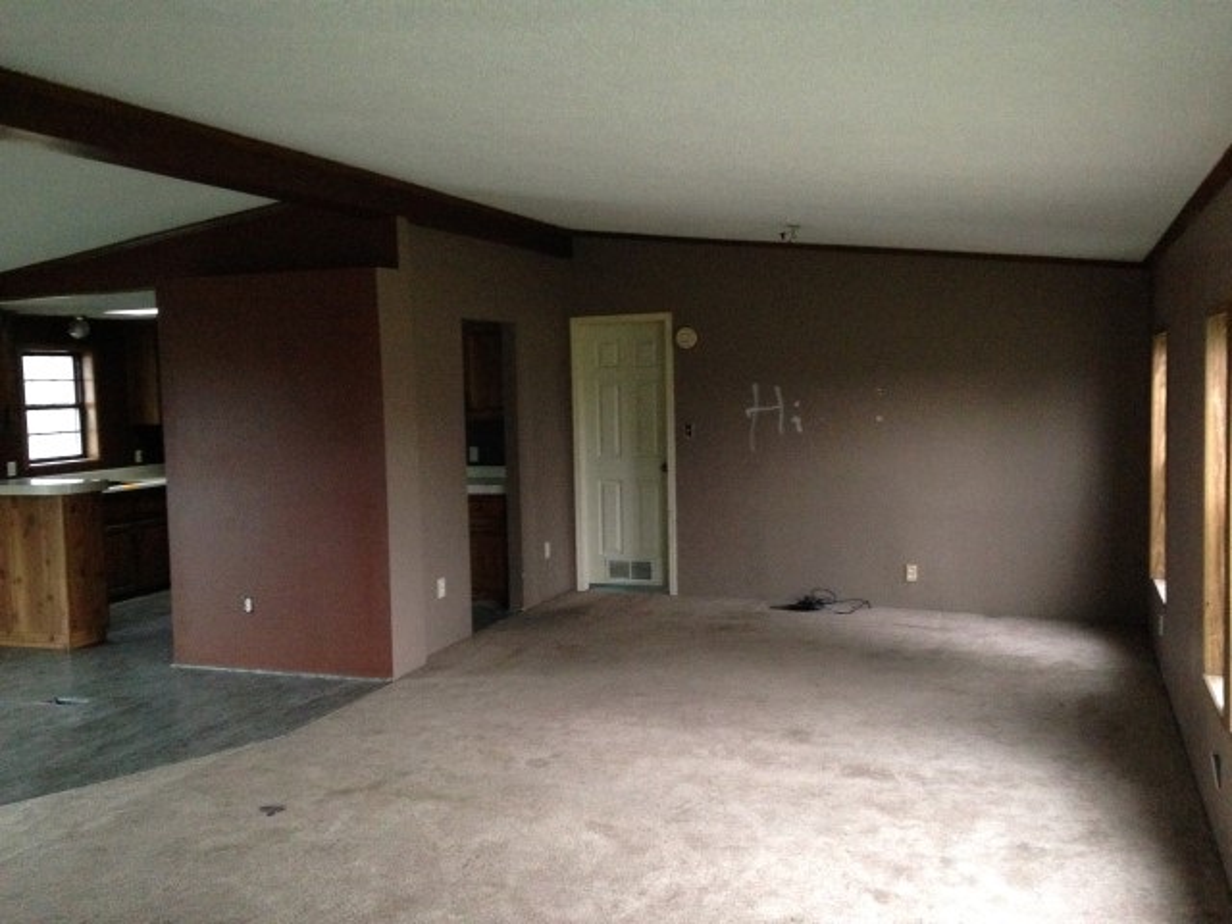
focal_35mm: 33
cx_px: 616
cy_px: 462
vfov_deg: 42.9
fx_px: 1174
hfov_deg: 55.4
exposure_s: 1/16
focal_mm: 4.12
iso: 500
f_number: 2.4
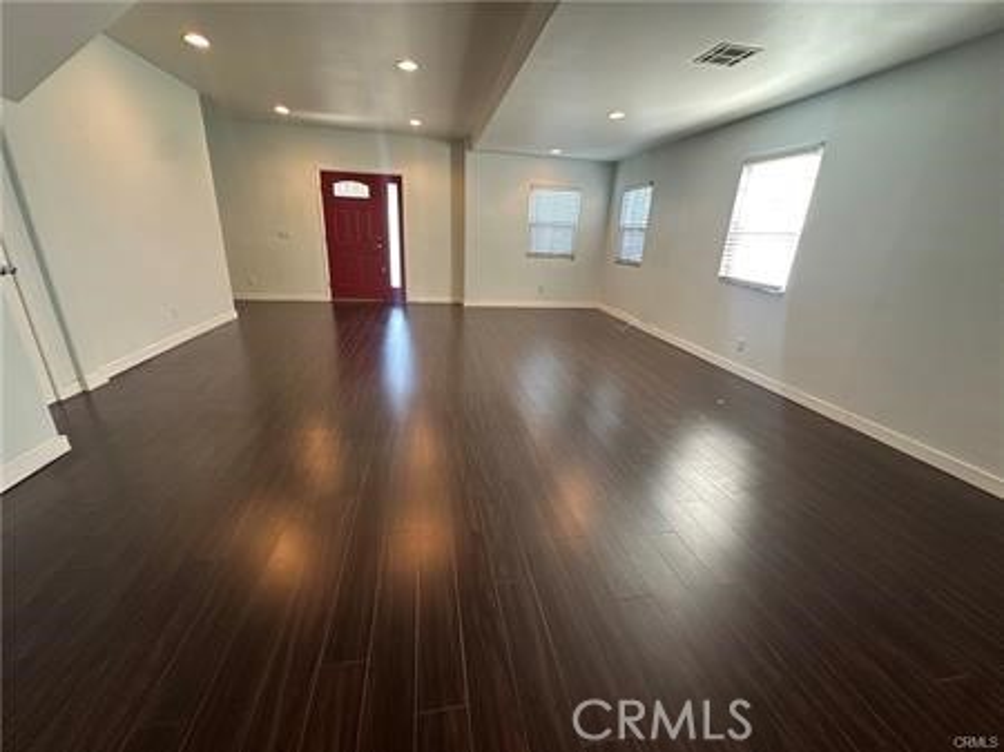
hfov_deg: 102.1
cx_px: 502
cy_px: 376
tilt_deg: -20.0
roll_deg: -3.2
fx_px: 406
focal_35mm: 14
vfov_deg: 85.6
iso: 160
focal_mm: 2.22
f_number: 2.2
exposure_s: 1/60
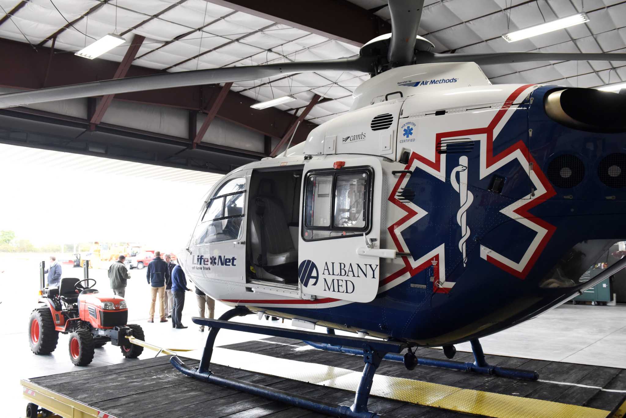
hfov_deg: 60.3
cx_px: 313
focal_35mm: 31
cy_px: 209
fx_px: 539
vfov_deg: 42.4
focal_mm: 31
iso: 3200
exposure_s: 1/500
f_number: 5
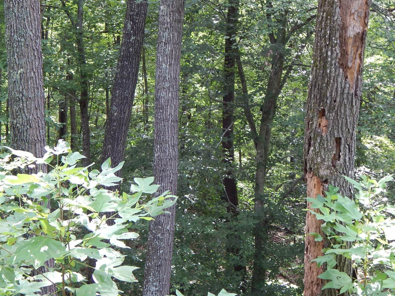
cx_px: 198
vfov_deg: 21.3
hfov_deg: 28.2
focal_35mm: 69
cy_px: 148
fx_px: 787
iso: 125
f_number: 4.1
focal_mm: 12.3
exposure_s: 1/30
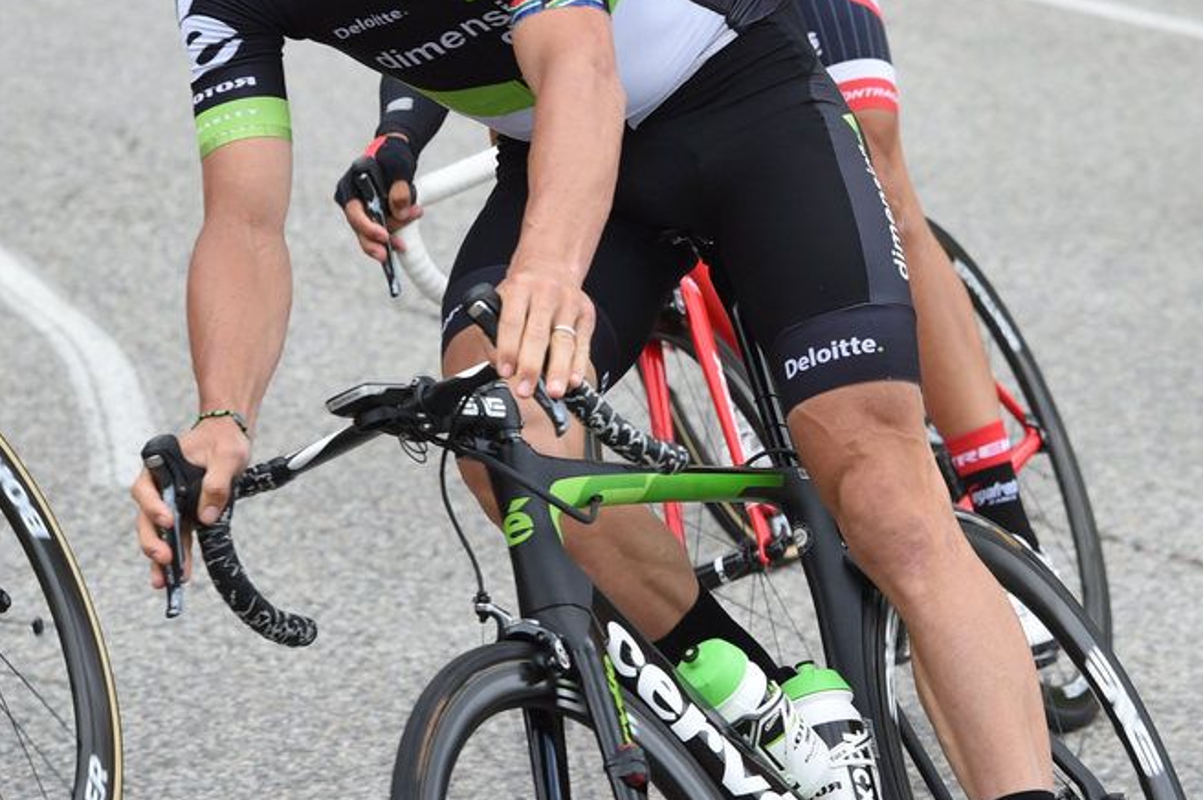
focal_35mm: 302
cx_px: 893
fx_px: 10082
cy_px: 103
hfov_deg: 6.8
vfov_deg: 4.5
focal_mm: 165
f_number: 7.1
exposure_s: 1/800
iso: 1250
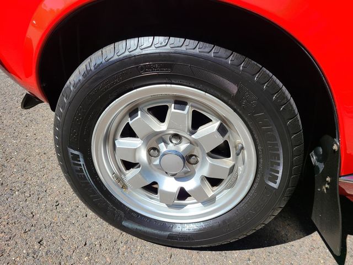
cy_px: 132
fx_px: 265
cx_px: 176
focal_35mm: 26
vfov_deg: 53.1
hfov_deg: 67.3
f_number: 1.8
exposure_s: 1/1440
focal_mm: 5.4
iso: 40
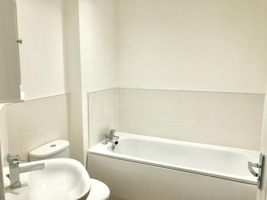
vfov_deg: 49.7
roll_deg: -0.5
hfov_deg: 63.5
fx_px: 216
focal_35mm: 28
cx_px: 134
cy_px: 100
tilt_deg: -7.6
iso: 25
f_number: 1.8
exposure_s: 1/33
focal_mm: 4
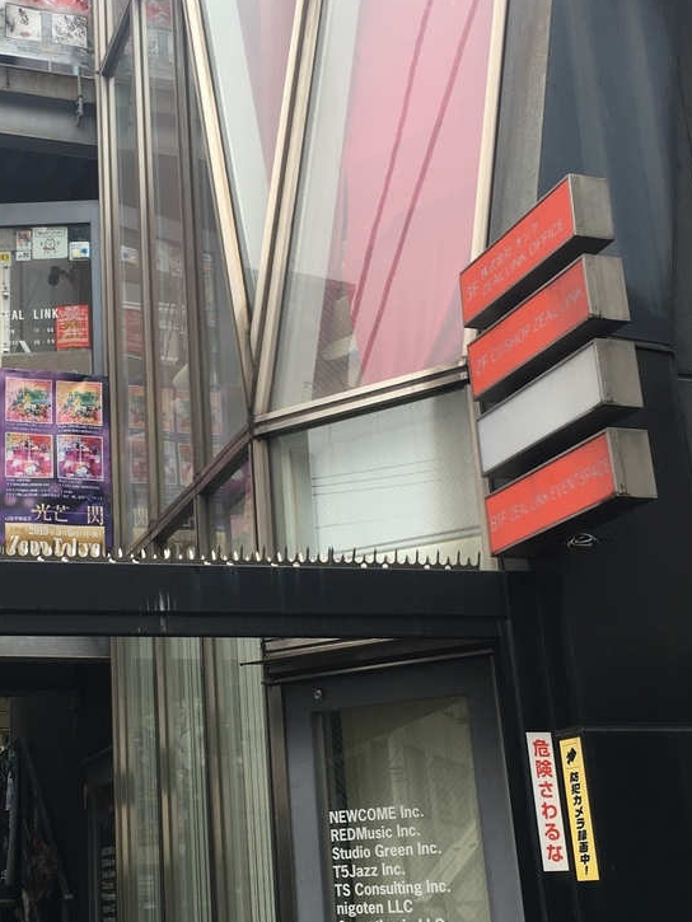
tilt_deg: +19.2
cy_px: 504
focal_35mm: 48
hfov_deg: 29.8
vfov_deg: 39.6
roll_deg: +3.2
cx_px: 182
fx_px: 1279
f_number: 2.2
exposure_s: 1/136
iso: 25
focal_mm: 4.15
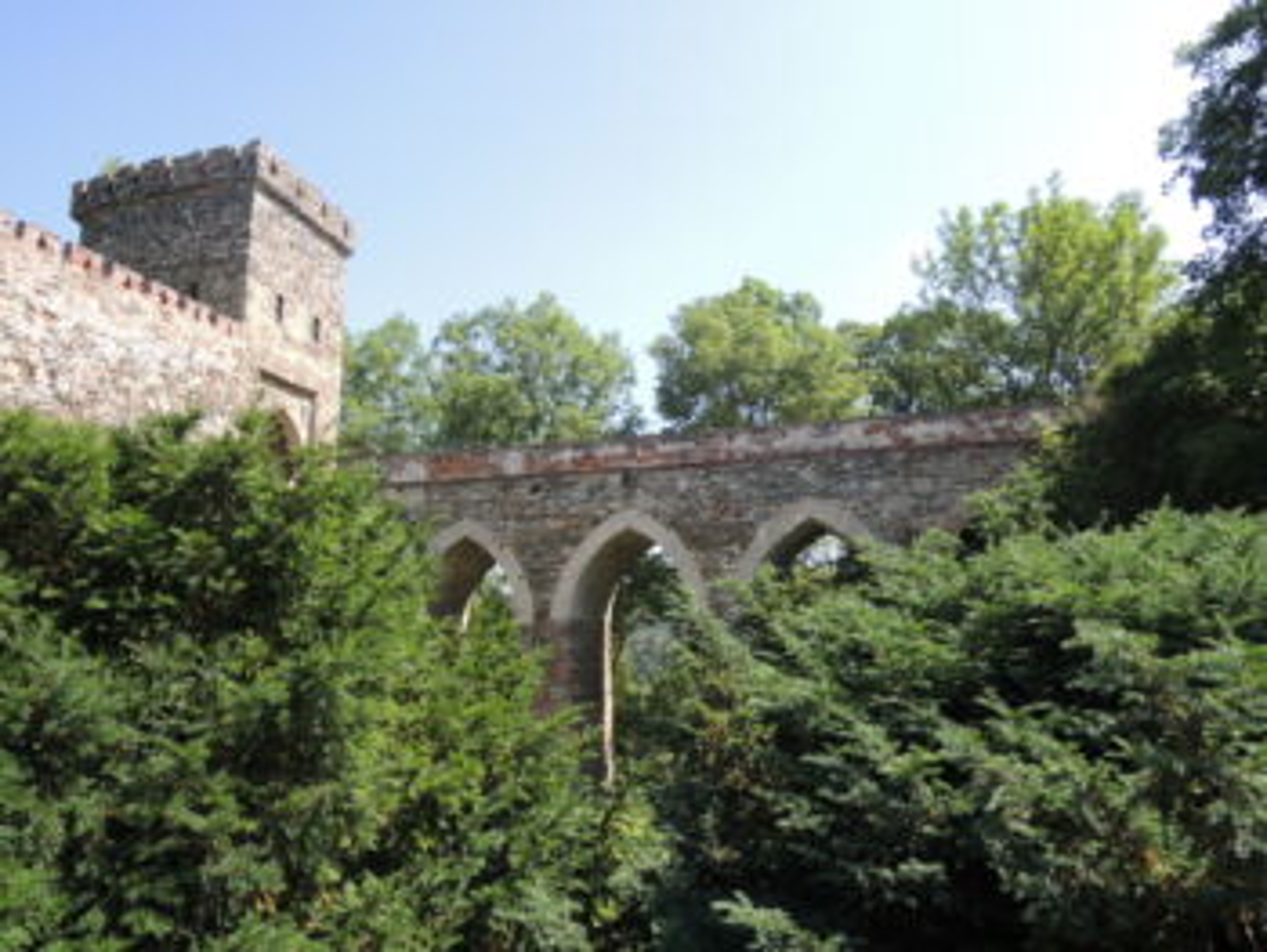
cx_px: 634
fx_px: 879
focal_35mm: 24
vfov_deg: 56.9
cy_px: 476
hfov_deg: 71.6
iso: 100
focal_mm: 4.3
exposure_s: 1/500
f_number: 2.8
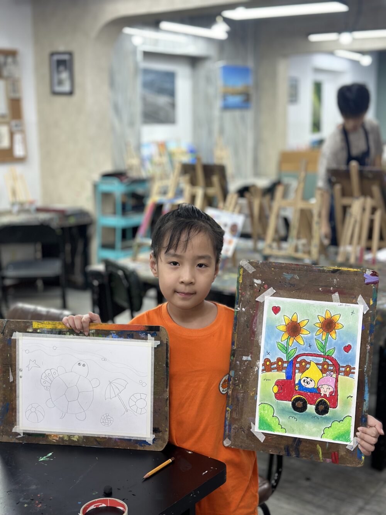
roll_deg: -0.2
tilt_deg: -9.9
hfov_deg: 30.3
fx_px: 714
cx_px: 193
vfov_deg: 39.7
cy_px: 258
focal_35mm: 48
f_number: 1.78
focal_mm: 6.86
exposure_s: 1/50
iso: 64
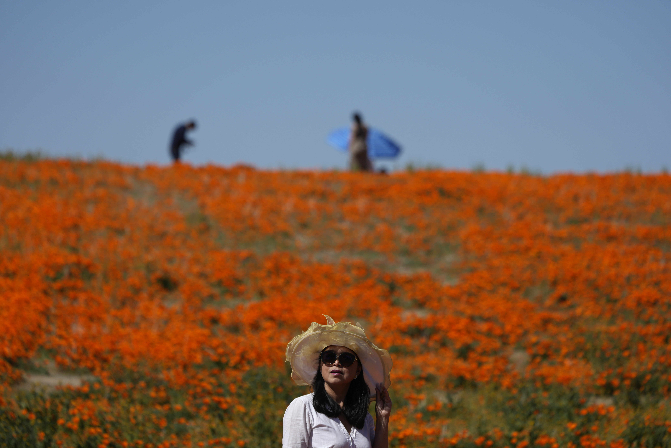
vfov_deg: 4.5
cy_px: 224
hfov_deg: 6.8
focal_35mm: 303
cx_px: 336
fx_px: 5647
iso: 160
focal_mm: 303
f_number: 7.1
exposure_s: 1/1600
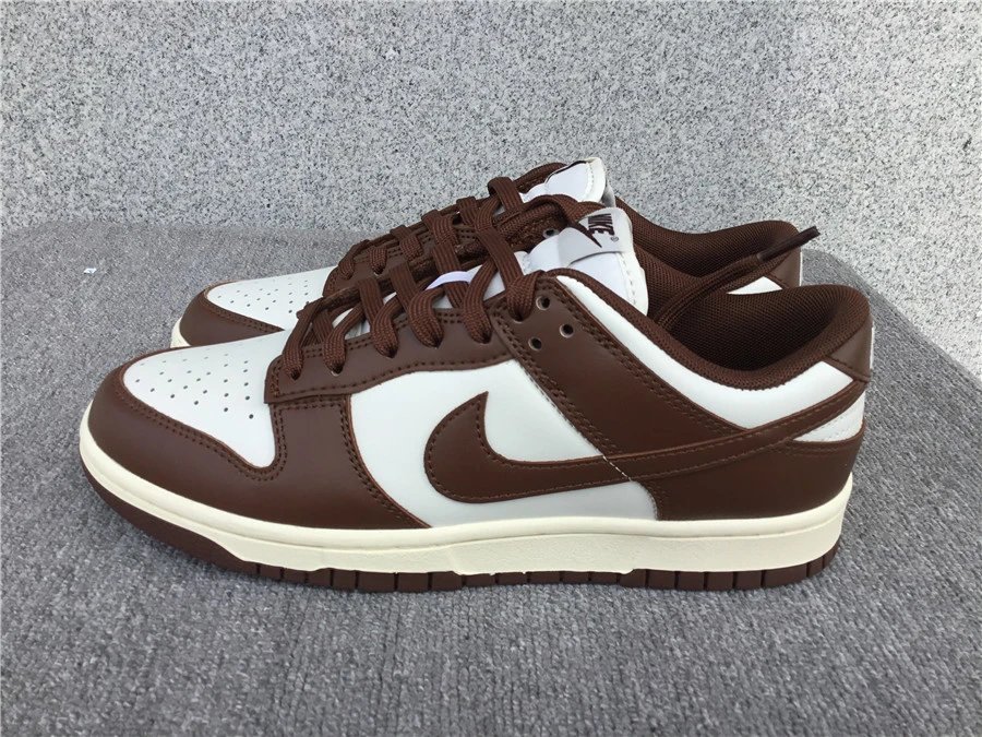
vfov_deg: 45.4
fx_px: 879
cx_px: 491
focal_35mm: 31
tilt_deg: -24.1
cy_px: 368
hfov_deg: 58.4
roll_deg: -2.9
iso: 25
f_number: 2.4
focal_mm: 3.3
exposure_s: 1/429
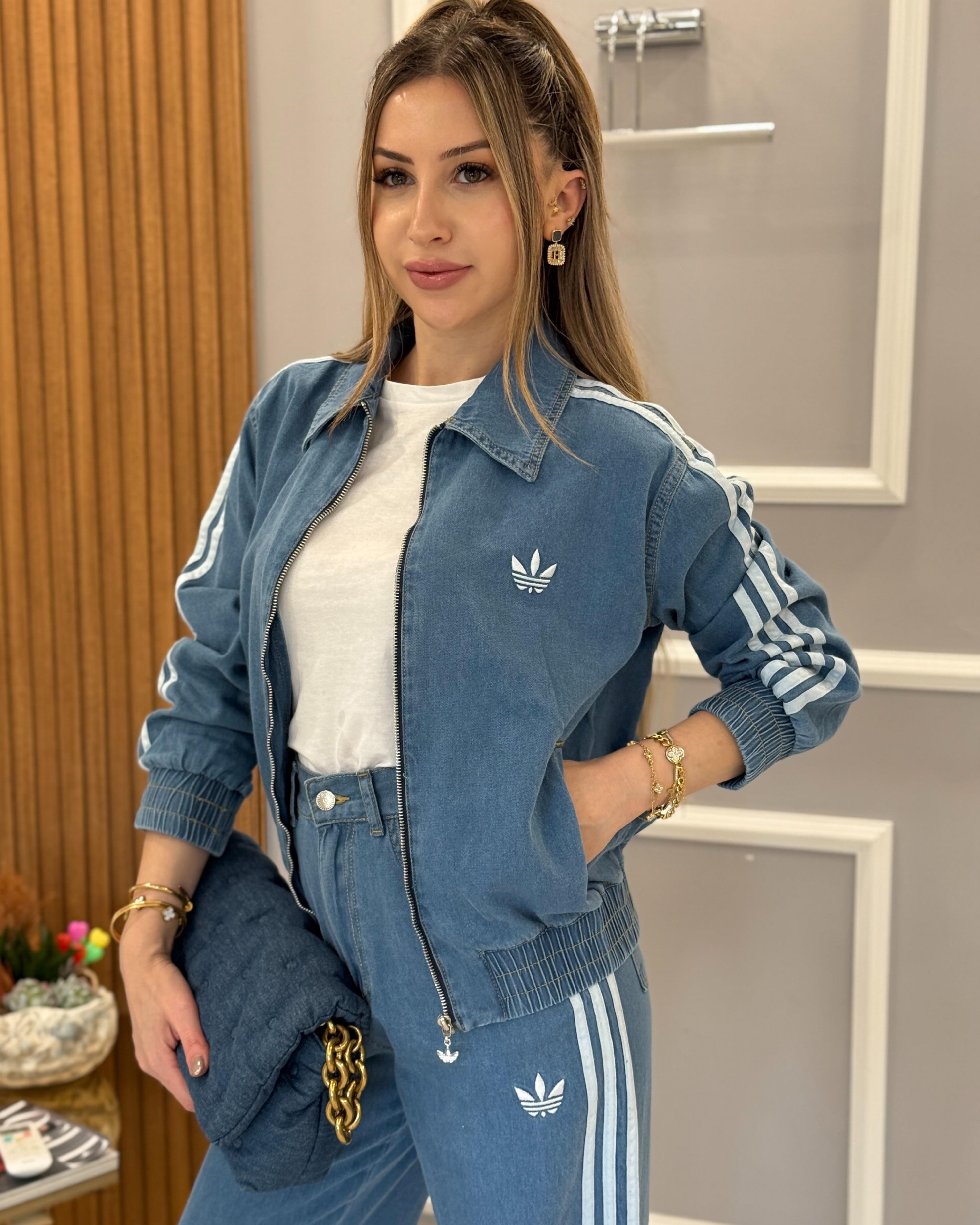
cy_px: 647
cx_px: 480
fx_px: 1849
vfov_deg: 36.6
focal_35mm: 51
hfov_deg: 29.7
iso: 200
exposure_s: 1/109
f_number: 1.78
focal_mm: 6.76
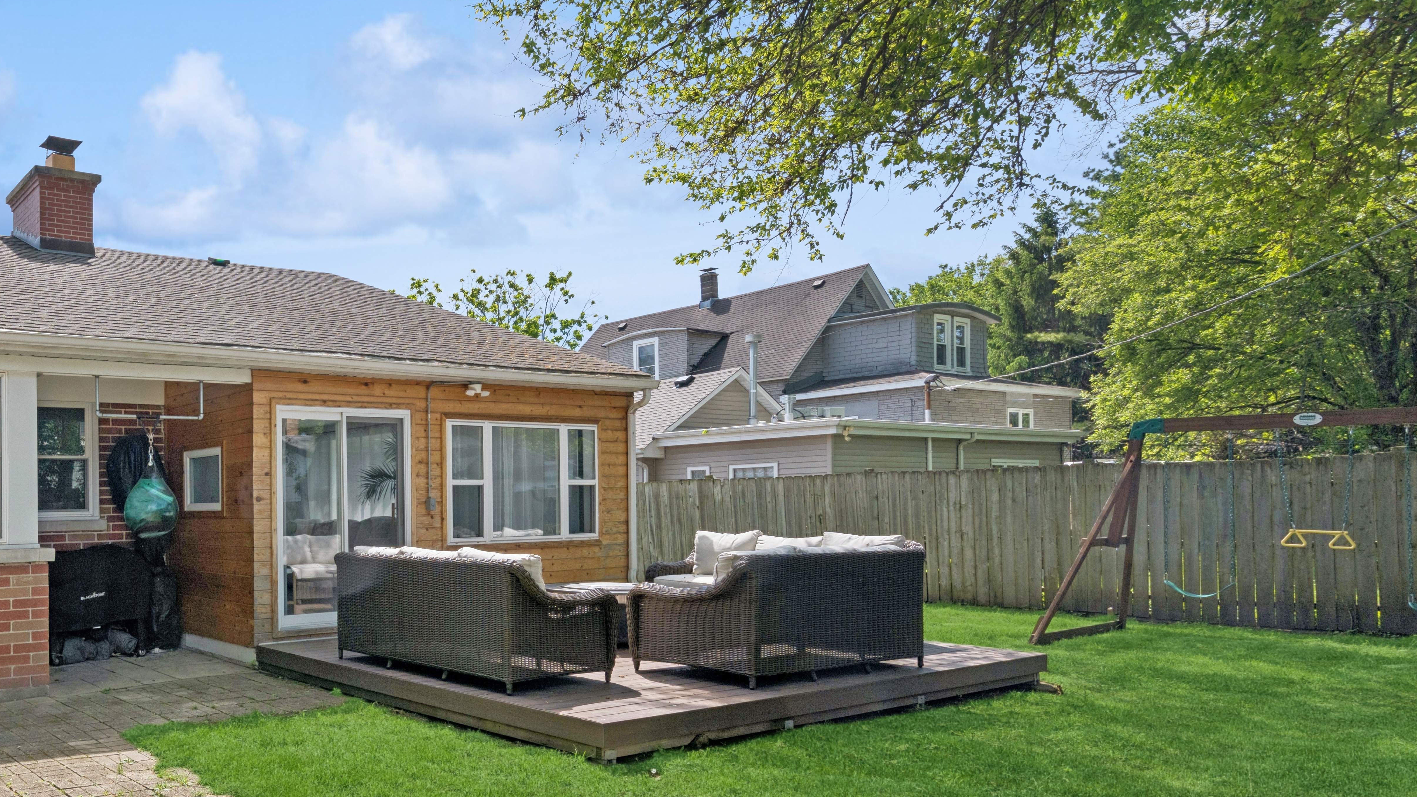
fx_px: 939
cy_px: 525
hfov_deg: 64.8
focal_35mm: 25
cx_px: 212
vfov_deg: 45.3
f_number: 9
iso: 200
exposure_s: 1/500
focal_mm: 14
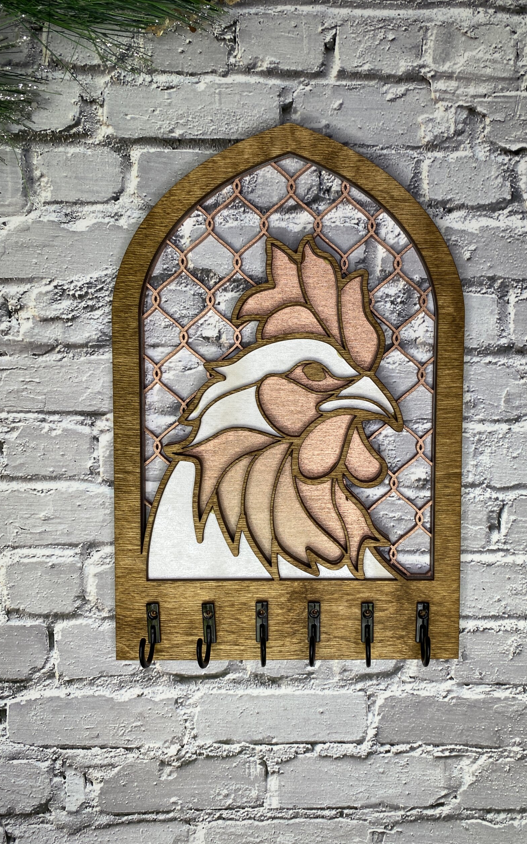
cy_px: 419
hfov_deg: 44.5
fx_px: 643
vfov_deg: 66.5
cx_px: 295
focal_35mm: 28
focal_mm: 4.25
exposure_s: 1/120
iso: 80
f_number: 1.8
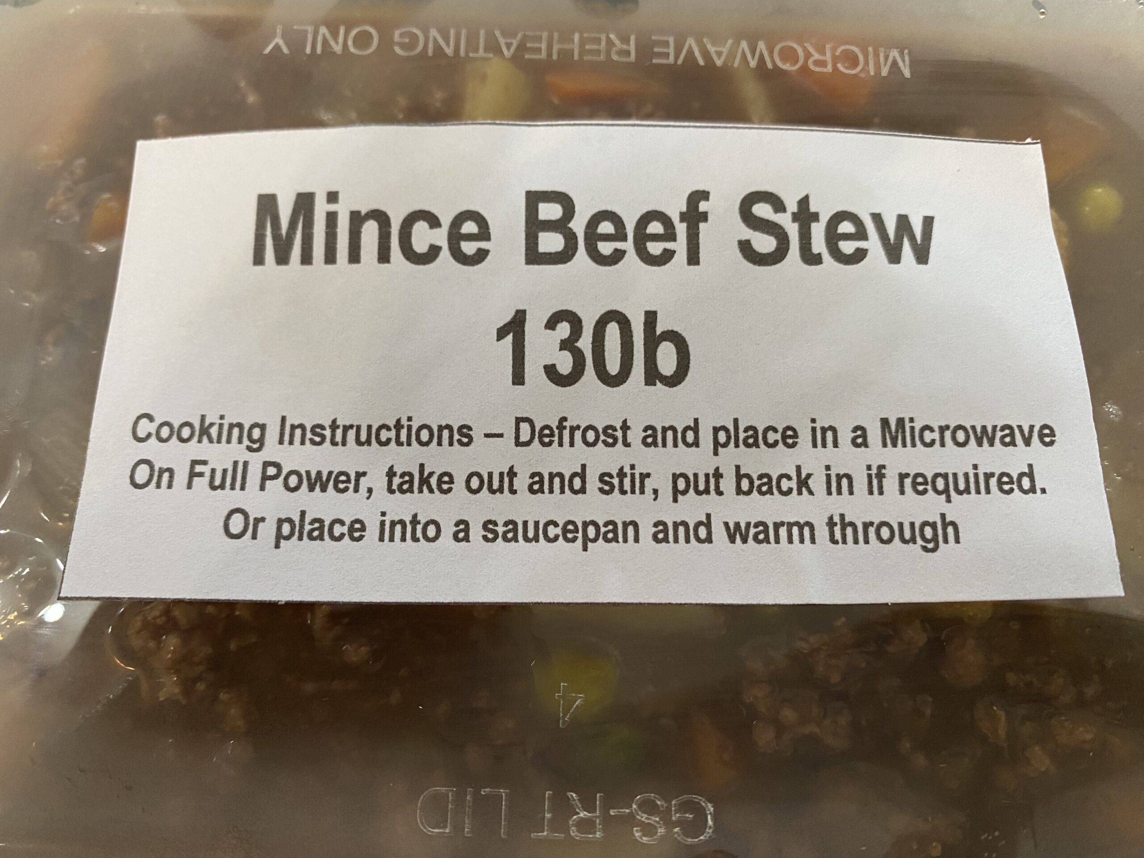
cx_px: 572
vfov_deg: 54.9
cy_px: 429
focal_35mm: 25
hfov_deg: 69.4
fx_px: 826
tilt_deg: -76.8
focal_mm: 4.25
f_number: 1.8
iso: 160
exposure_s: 1/50
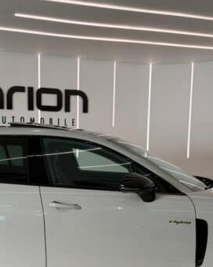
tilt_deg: -6.6
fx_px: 434
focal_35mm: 55
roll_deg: -0.8
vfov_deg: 33.7
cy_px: 187
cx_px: 92
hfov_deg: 27.6
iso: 50
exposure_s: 1/121
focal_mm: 6.93
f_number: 1.8
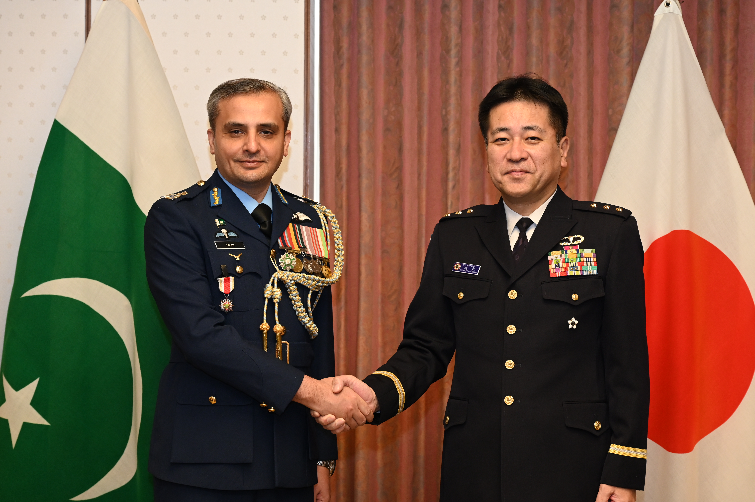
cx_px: 378
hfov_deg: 26.3
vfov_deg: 17.7
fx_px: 1614
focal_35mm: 77
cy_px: 251
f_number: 5
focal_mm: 77
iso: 2000
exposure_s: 1/200
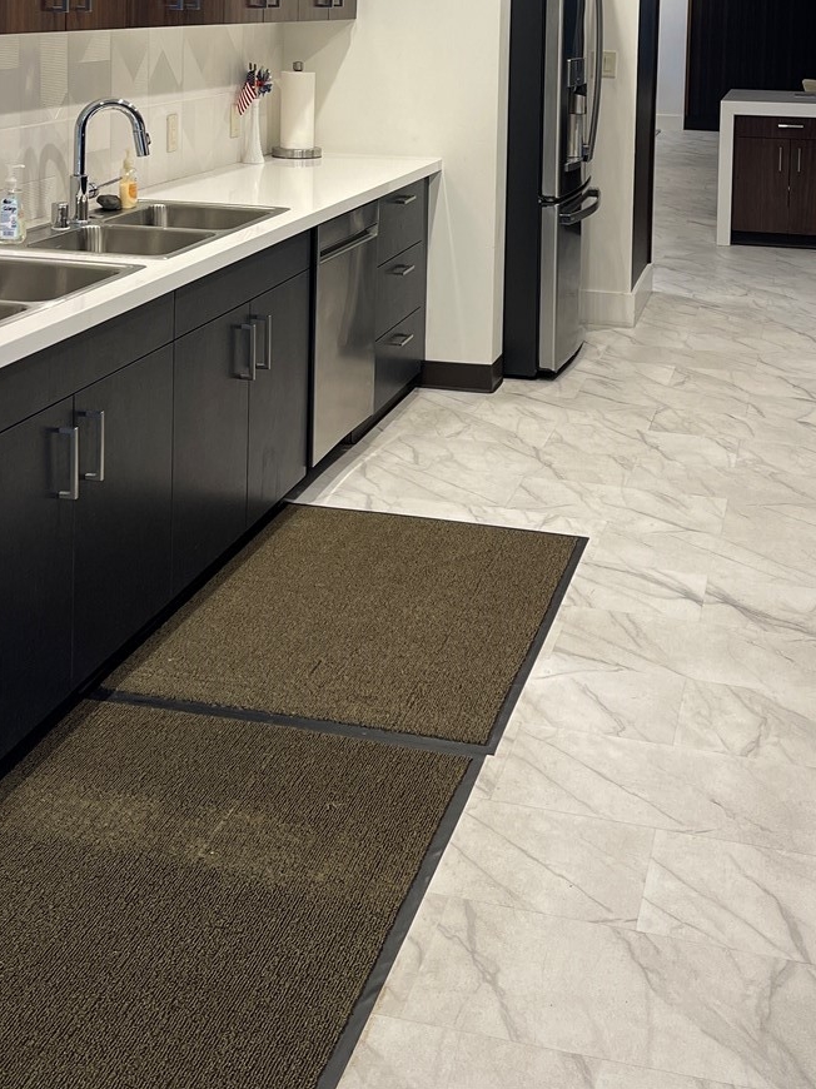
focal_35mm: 46
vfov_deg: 38.2
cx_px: 436
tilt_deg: -3.8
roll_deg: -1.0
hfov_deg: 31.5
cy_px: 89
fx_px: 1447
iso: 80
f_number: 1.6
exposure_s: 1/60
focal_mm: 5.1
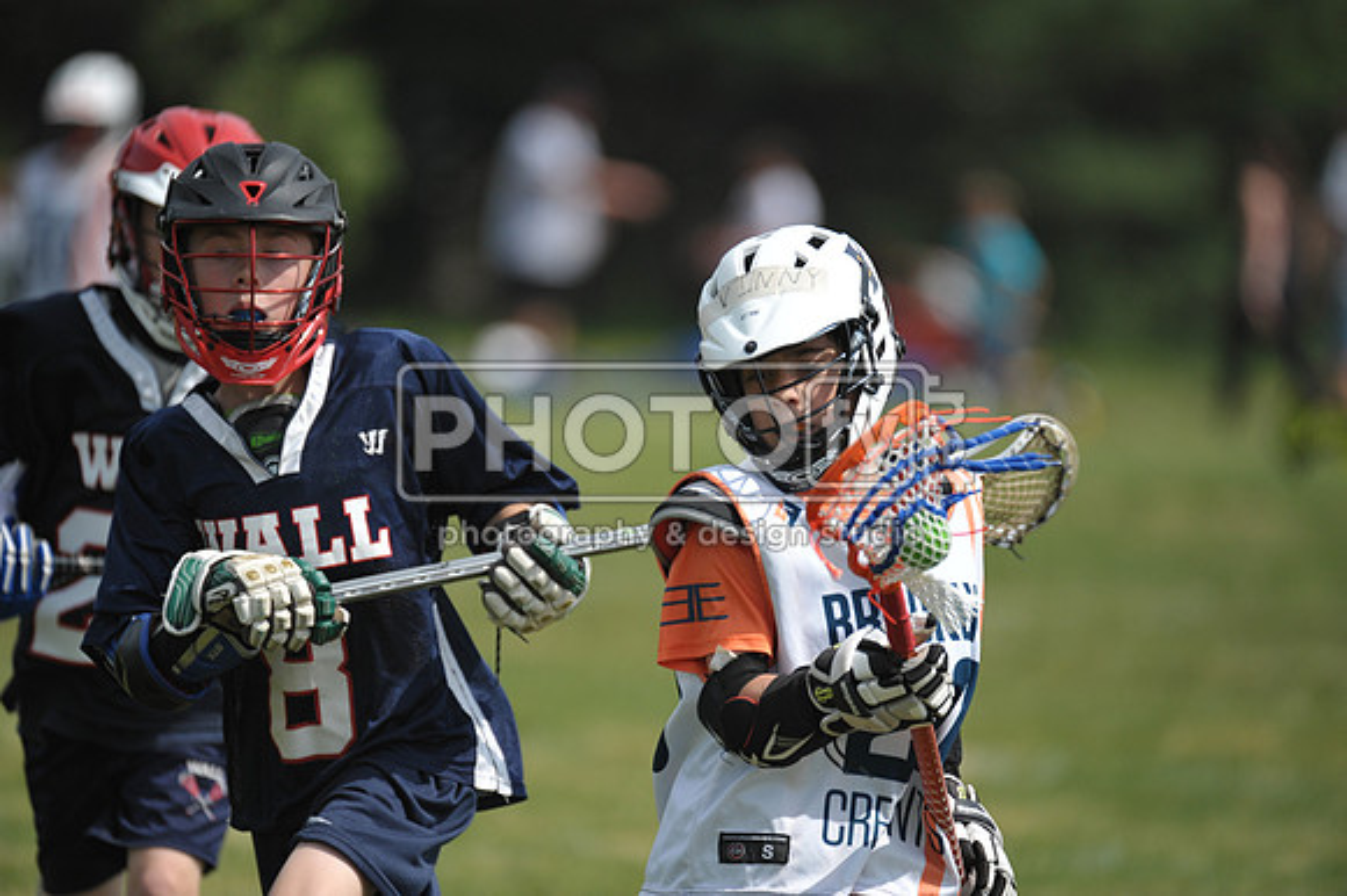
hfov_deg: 5.2
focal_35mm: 400
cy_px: 448
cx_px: 674
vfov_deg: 3.4
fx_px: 14958
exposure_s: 1/4000
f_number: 4
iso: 640
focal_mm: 400
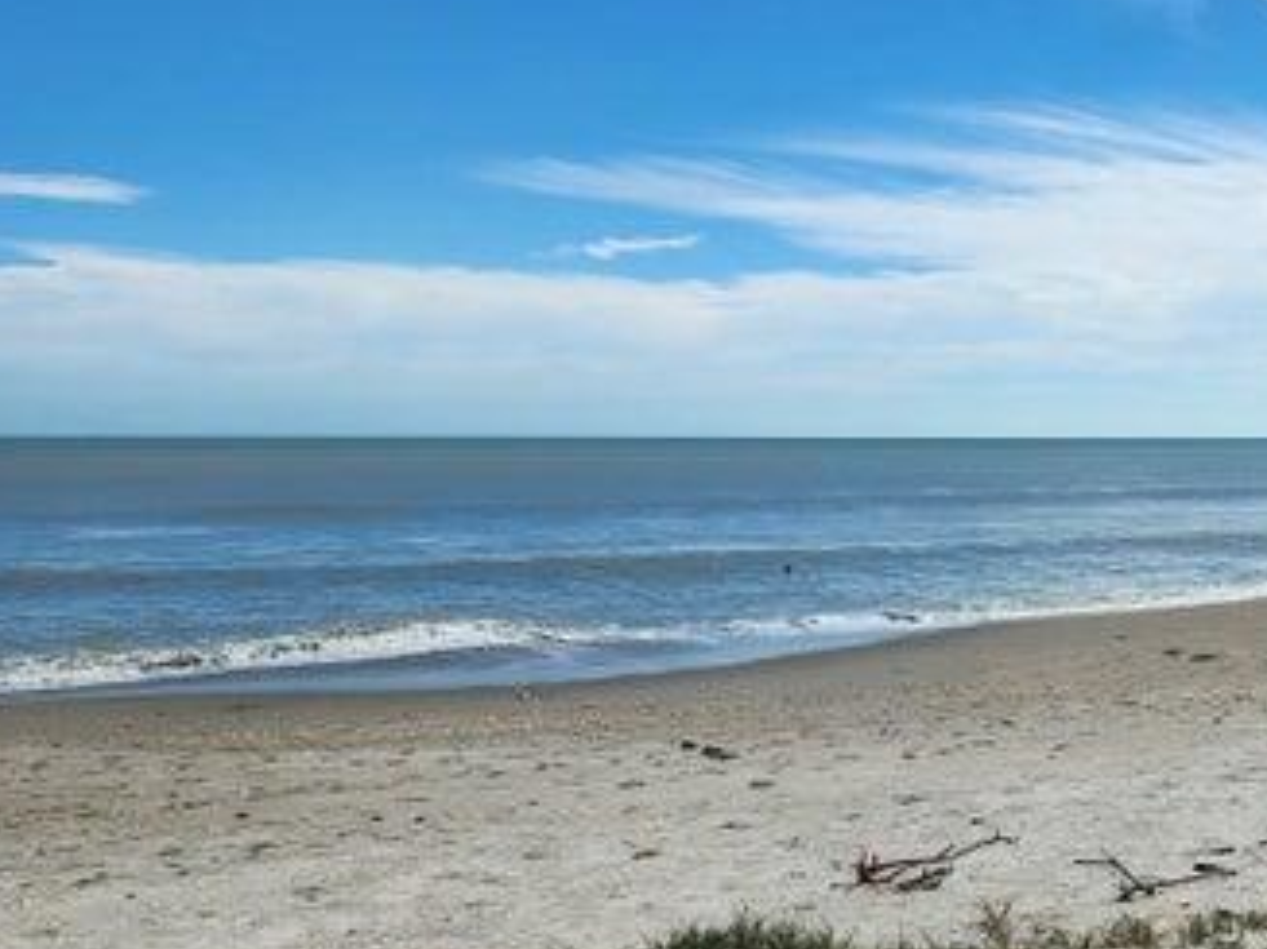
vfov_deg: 32.2
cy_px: 496
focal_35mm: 45
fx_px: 1646
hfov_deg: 39.2
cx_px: 1131
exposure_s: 1/1899
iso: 12
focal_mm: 6.4
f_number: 1.8
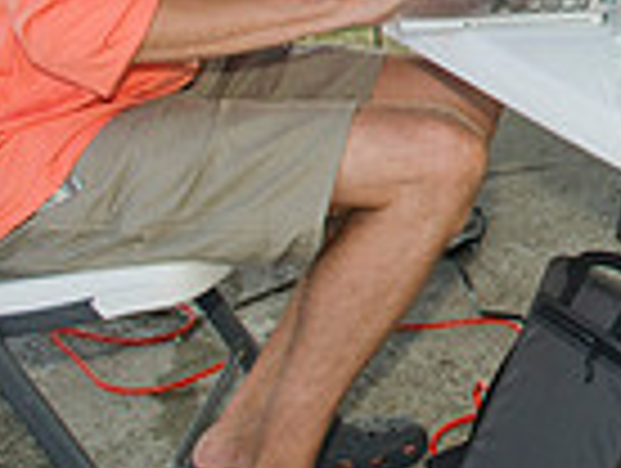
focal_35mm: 105
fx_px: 1887
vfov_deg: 13.3
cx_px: 1044
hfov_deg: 16.3
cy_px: -256
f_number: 9
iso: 400
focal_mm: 26
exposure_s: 1/160
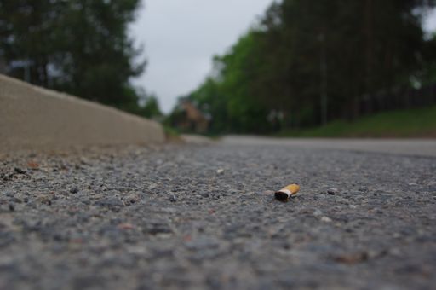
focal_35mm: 42
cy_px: 145
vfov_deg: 31.8
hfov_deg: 46.5
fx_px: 508
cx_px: 218
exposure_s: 1/100
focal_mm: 28
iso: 100
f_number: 5
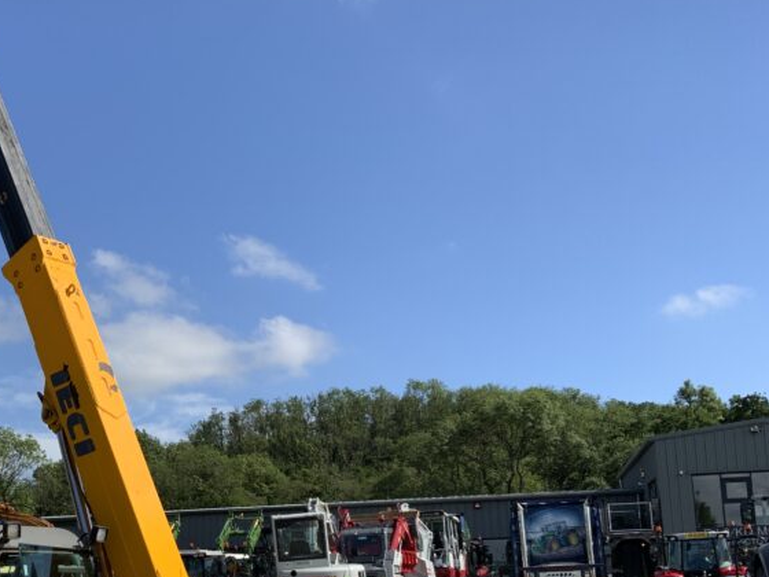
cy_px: 444
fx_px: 1177
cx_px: 113
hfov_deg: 34.6
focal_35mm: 53
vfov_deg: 27.1
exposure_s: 1/1984
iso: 16
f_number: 1.8
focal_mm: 3
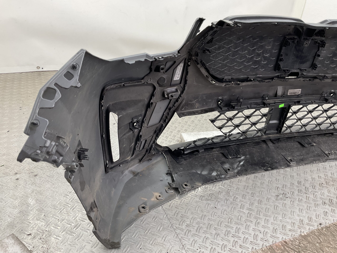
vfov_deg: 48.2
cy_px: 126
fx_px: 282
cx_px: 168
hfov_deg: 61.7
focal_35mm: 29
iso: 50
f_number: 1.8
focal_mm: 3
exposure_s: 1/120
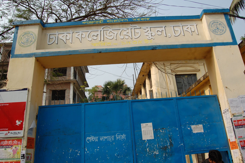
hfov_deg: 67.4
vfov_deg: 47.8
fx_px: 184
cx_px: 122
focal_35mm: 27
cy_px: 82
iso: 200
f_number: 8
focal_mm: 18
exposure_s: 1/250
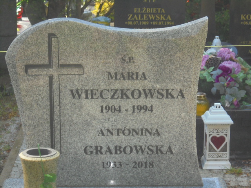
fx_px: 885
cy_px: 94
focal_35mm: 122
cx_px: 126
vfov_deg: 12.1
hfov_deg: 16.1
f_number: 5.6
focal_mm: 21.8
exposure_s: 1/125
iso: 200
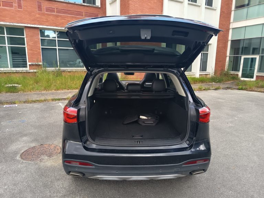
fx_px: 183
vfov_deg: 56.8
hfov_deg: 71.6
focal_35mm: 24
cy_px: 99
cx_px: 132
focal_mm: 5.27
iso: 147
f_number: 1.7
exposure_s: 1/100
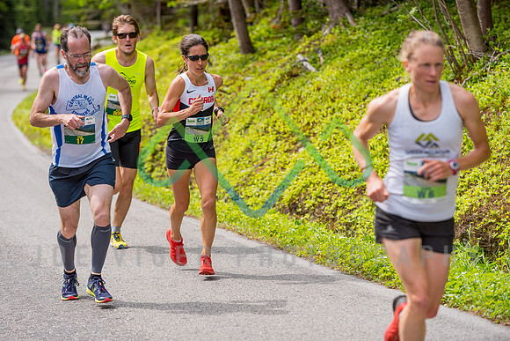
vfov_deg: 9.5
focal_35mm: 145
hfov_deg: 14.2
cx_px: 255
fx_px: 2055
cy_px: 170
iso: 400
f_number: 4
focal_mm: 145
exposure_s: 1/2000
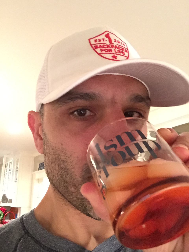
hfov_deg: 45.4
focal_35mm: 31
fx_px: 226
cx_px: 94
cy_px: 126
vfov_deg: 58.4
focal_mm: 2.65
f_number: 2.2
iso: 500
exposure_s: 1/15
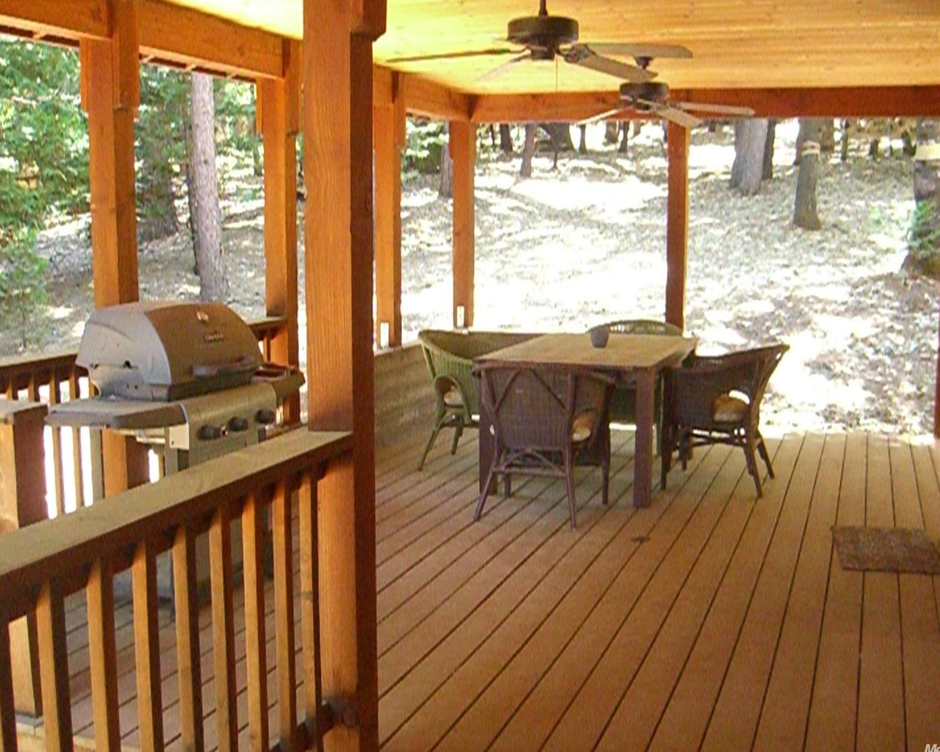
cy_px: 377
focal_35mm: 40
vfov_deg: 37.3
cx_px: 485
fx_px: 1113
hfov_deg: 45.8
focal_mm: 7.9
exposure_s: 1/200
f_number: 2.8
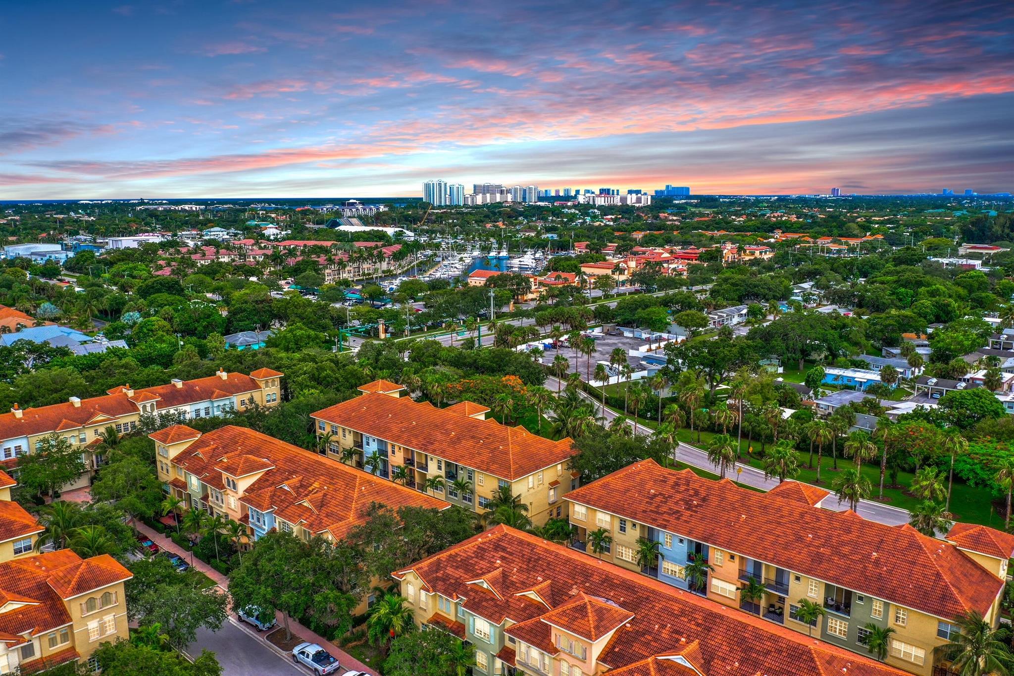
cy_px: 338
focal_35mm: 28
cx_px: 507
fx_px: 789
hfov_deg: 65.5
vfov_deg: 46.4
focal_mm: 10.3
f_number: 8
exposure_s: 1/60
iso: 100
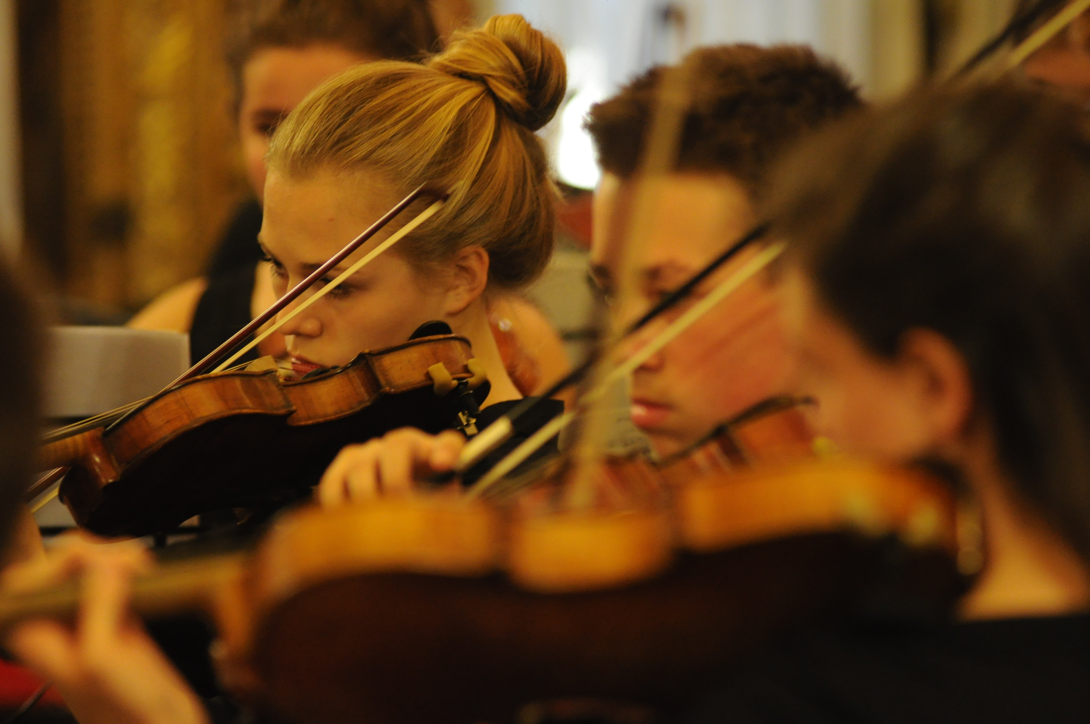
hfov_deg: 8.1
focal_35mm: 255
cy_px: 362
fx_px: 7711
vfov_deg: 5.4
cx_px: 545
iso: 1600
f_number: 2.8
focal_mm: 170
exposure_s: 1/50
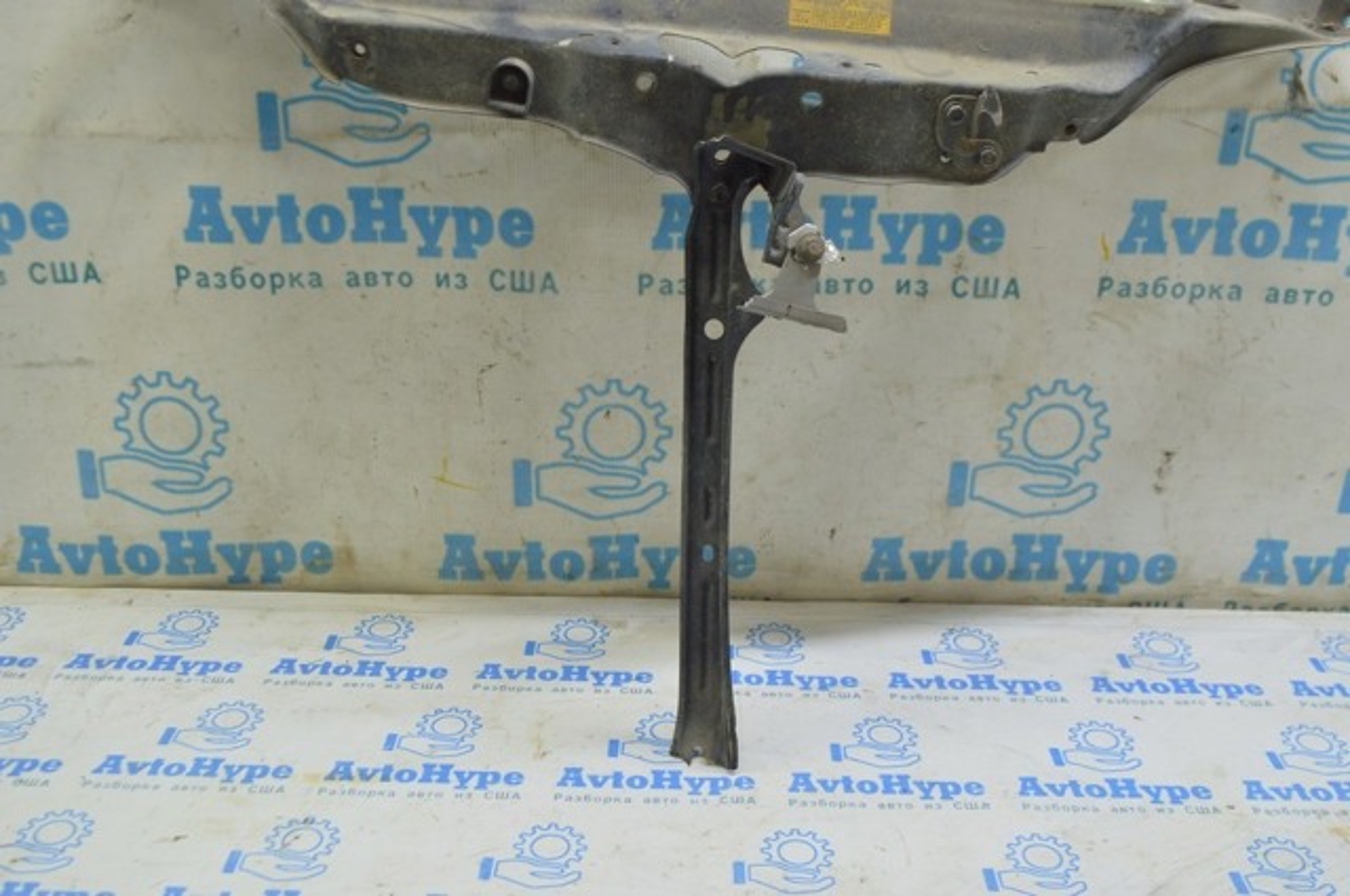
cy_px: 448
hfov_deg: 51.3
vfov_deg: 35.4
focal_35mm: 38
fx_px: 1404
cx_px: 675
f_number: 5.6
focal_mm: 25
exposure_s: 1/20
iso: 400
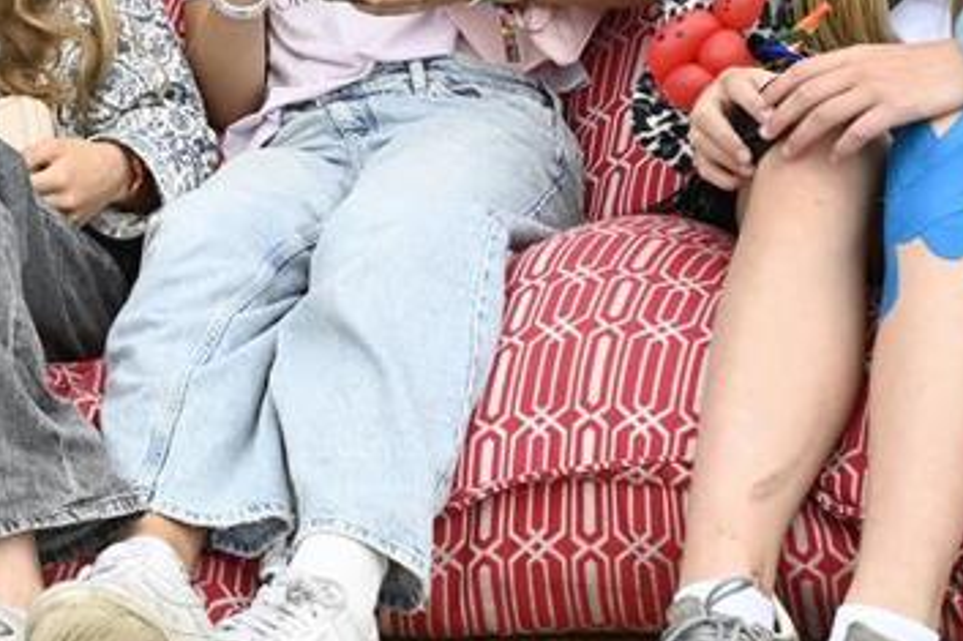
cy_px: 64
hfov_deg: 13.8
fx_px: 3903
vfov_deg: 9.3
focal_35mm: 146
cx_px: -11
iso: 200
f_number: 5.6
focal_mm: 52
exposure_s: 1/125
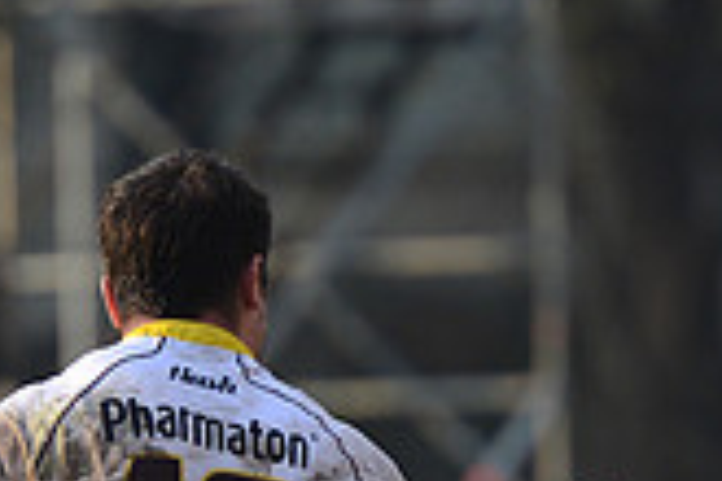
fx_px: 19071
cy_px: 750
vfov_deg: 1.4
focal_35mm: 951
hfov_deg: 2.2
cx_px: 573
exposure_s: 1/1000
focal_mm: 270
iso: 500
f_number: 4
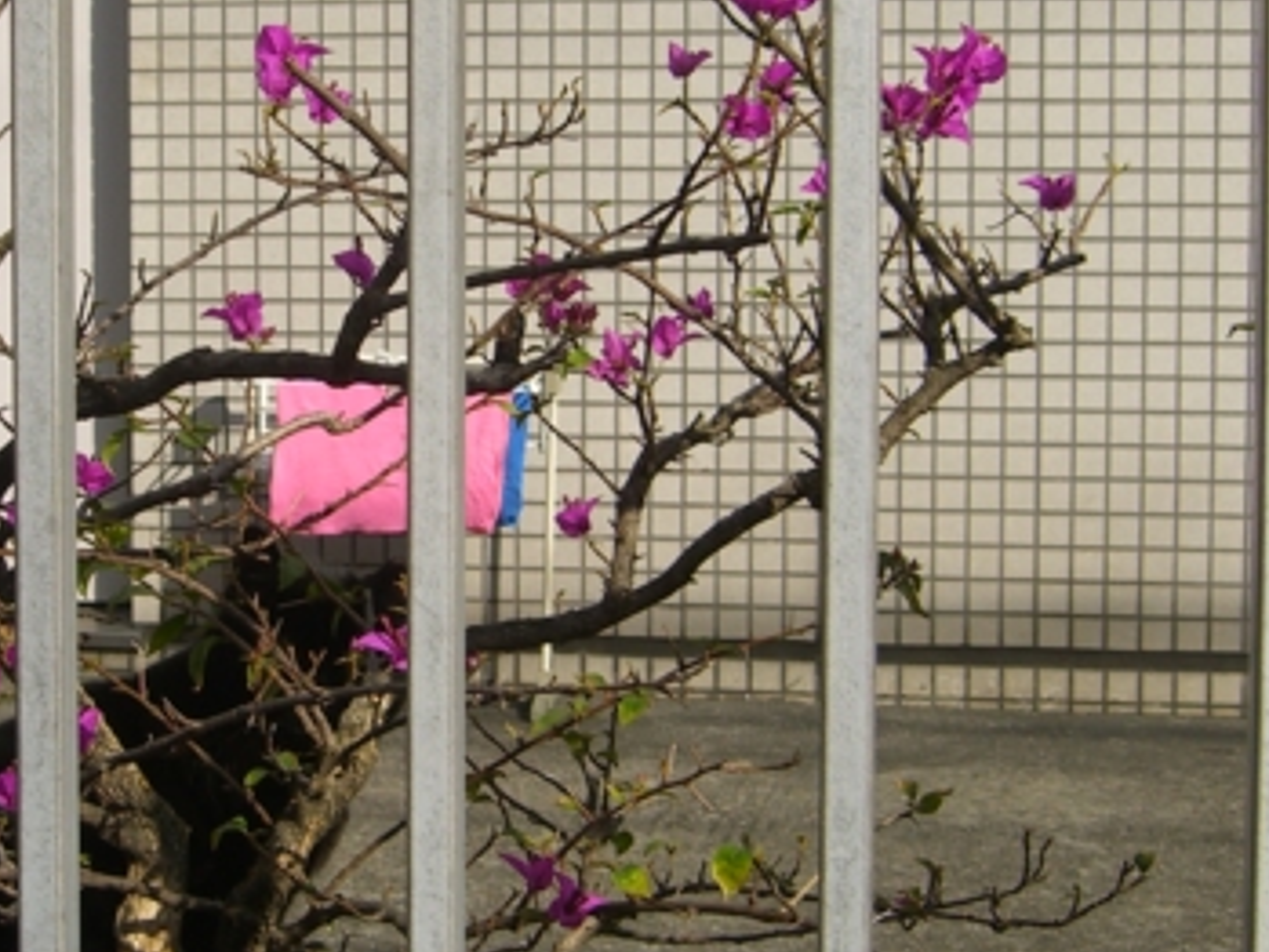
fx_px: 3190
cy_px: 389
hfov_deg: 22.3
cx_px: 335
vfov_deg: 17.0
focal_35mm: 87
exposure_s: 1/200
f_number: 8
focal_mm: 7.9
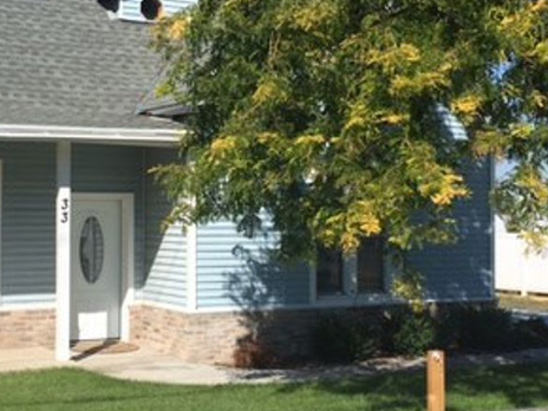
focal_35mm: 64
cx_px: 228
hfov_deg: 30.2
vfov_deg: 22.9
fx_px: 1013
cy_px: 209
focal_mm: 4.15
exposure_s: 1/1923
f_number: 2.2
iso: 25
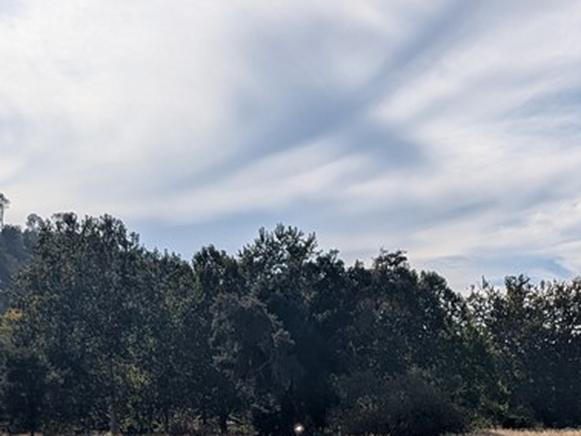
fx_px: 1092
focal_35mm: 65
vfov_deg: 21.3
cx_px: 363
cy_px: 496
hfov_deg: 29.7
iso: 49
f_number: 1.7
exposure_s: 1/6369
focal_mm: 4.53
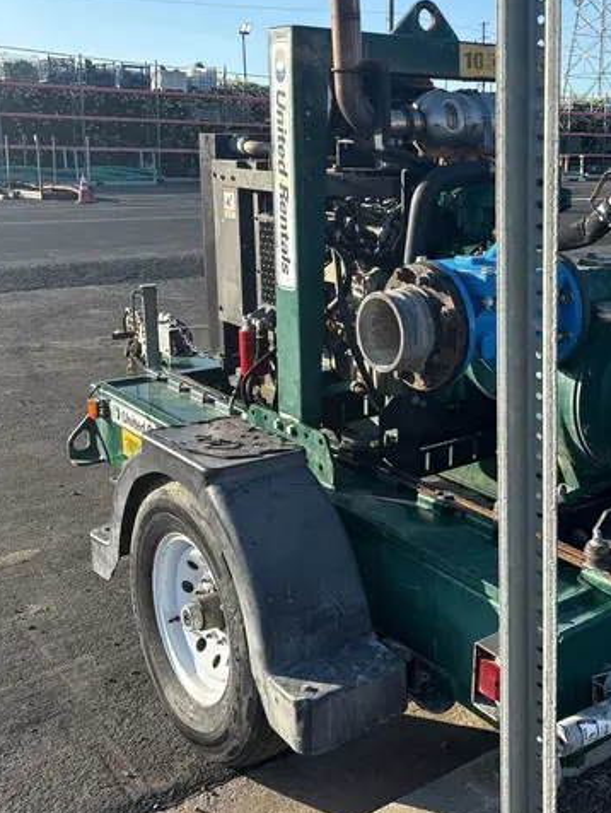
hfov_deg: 35.2
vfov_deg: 46.5
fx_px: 940
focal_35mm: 40
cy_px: 329
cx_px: 459
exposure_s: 1/1484
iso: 50
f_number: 1.6
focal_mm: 5.96
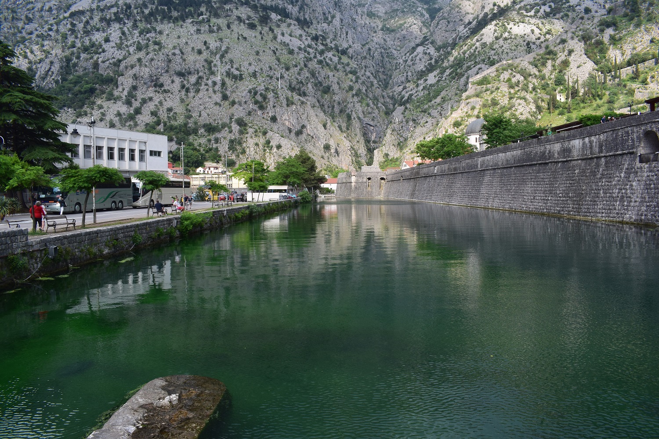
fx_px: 494
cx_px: 330
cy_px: 220
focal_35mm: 27
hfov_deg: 67.4
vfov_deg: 47.9
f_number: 10
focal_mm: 18
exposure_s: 1/250
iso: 400
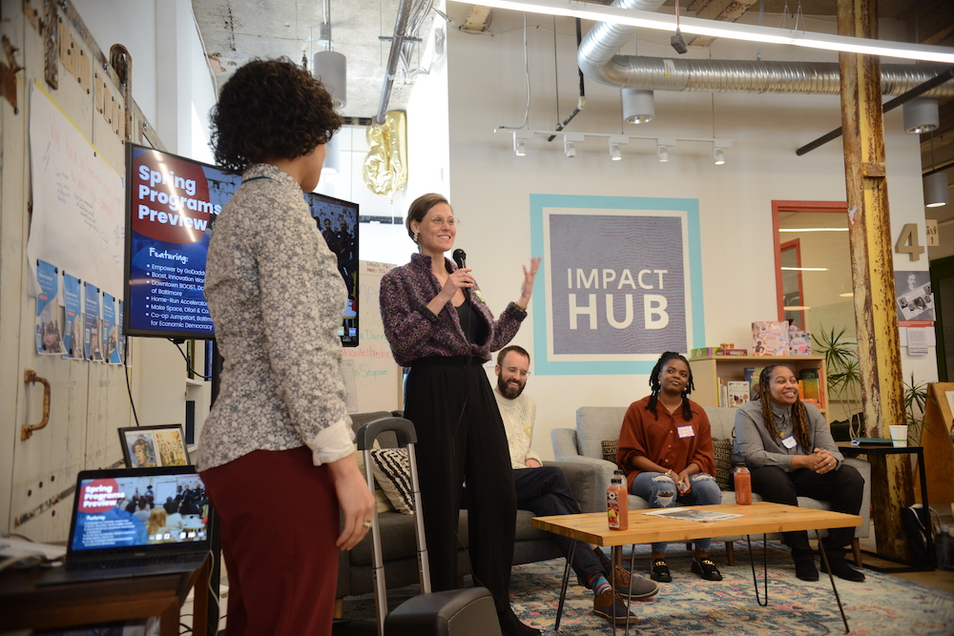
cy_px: 318
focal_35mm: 31
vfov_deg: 42.3
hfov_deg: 60.3
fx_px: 822
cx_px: 477
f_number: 4.5
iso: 1600
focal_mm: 31
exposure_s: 1/100
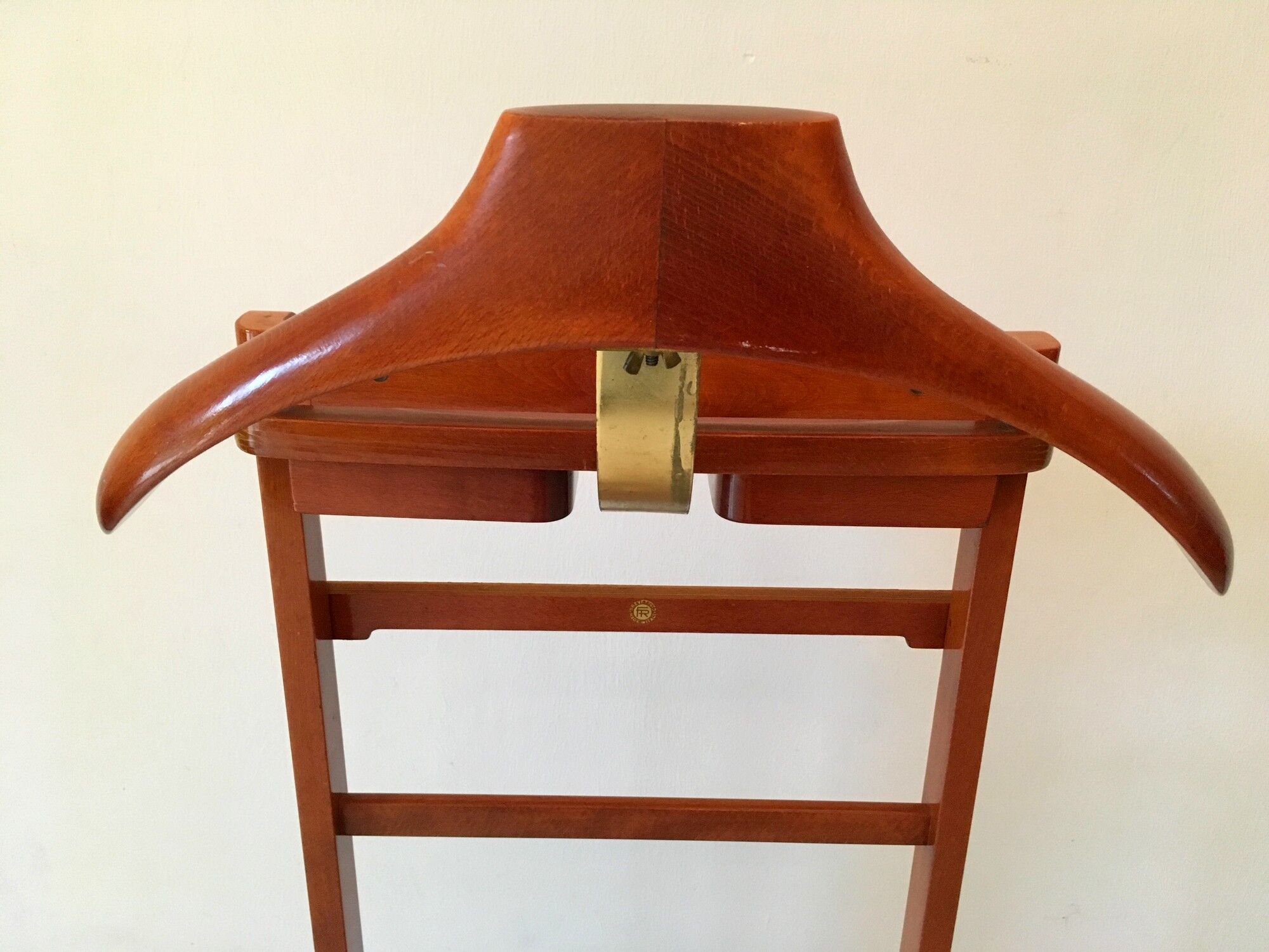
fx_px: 1063
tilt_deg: -22.4
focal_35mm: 29
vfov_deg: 48.2
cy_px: 476
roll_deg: -0.9
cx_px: 634
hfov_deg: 61.7
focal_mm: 4.15
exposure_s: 1/25
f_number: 2.2
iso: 200
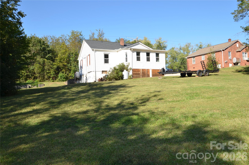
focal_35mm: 27
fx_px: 186
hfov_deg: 67.5
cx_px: 124
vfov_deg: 47.7
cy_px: 82
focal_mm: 18
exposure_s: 1/200
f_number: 8
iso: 100
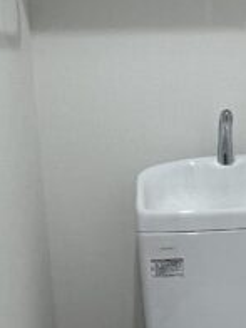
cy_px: 129
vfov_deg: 28.5
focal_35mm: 68
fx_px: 644
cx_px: 186
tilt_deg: -12.6
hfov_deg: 21.4
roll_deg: +1.9
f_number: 1.8
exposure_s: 1/100
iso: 80
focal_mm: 1.57
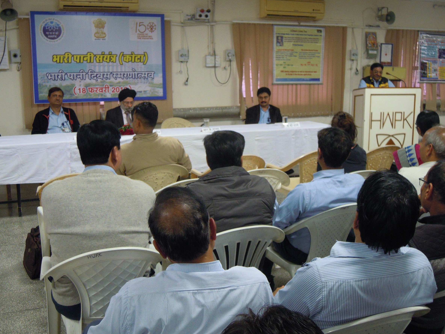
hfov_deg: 49.0
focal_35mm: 38
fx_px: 489
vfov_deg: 37.7
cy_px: 175
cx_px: 211
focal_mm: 6.4
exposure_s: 1/40
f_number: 3
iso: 280
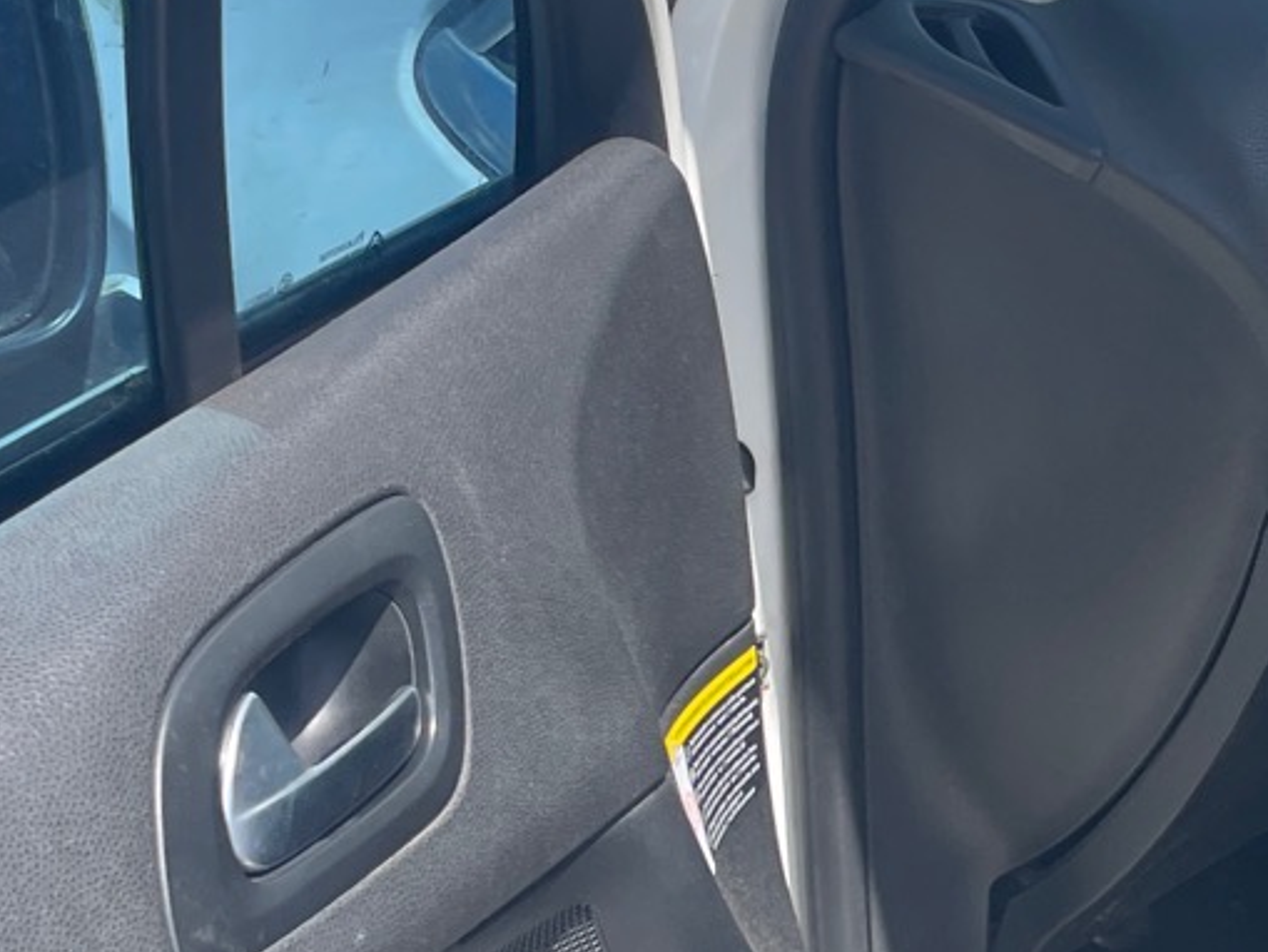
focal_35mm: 92
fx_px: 3371
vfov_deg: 16.0
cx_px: 1318
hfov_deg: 20.5
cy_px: 673
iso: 32
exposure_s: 1/1195
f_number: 1.6
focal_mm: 4.2
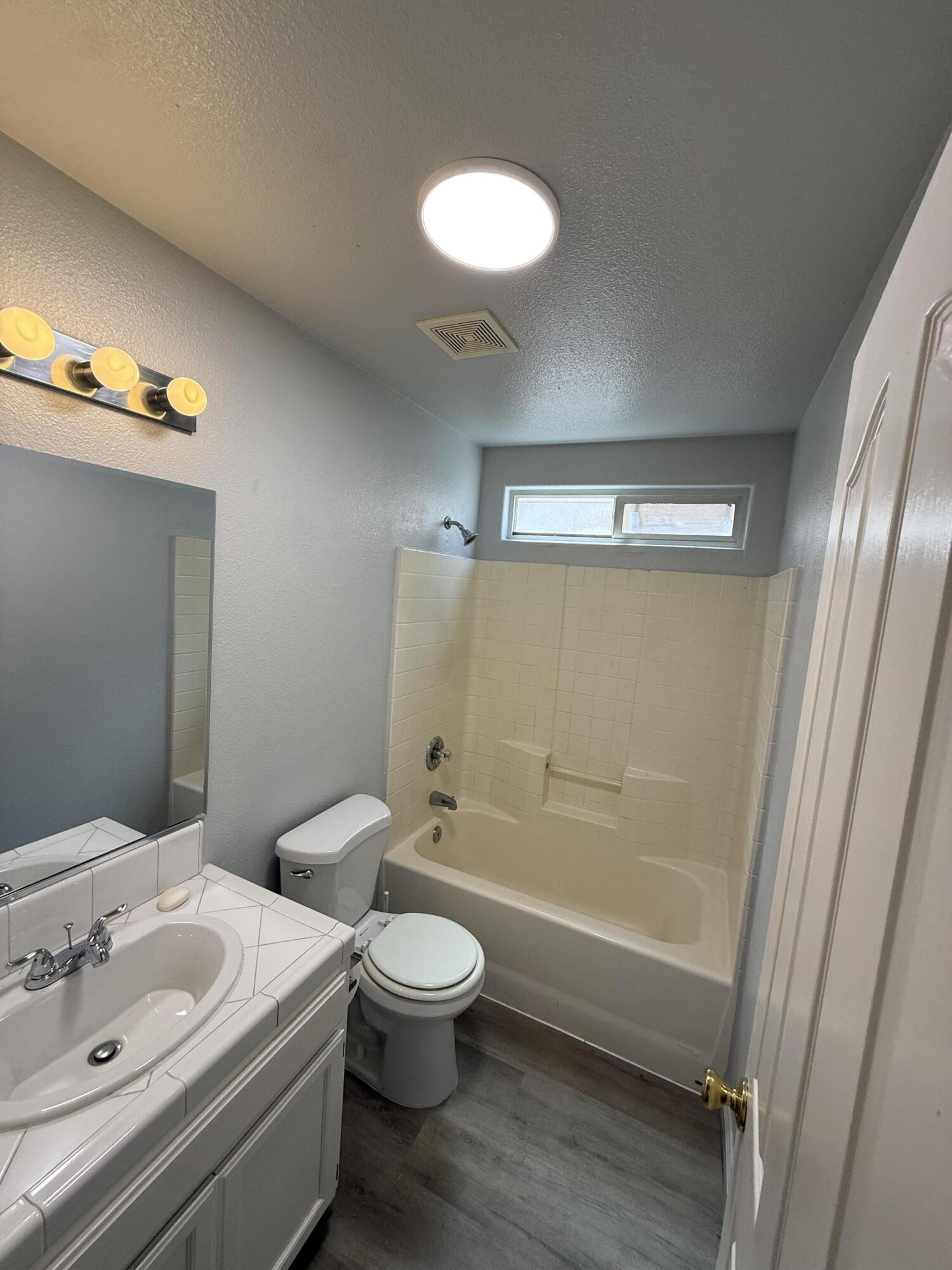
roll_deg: -4.8
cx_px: 476
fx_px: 513
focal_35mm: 14
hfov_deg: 85.7
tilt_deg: -5.7
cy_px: 635
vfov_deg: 102.1
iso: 100
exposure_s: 1/120
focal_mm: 2.22
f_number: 2.2
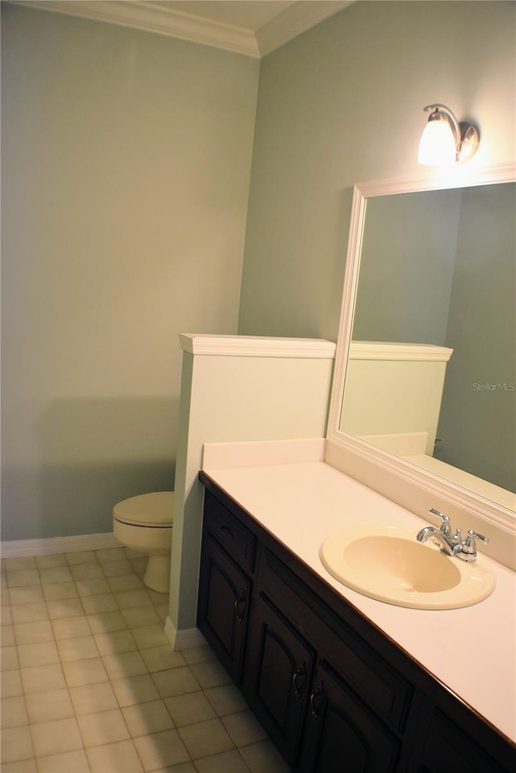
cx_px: 258
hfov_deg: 36.9
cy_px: 386
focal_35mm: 36
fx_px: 773
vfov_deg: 53.1
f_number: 4.5
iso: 400
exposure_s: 1/80
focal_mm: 24
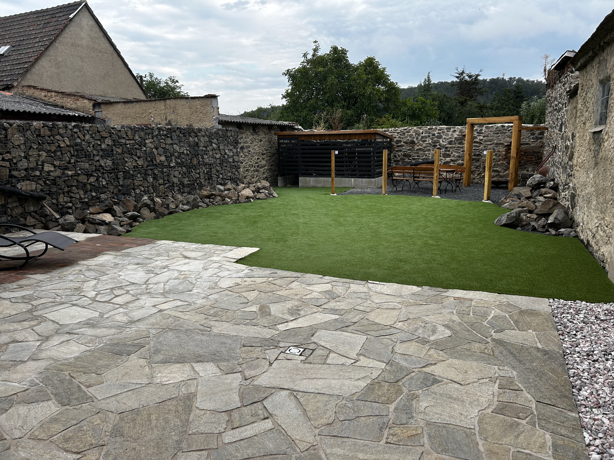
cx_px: 307
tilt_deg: -11.3
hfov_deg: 67.3
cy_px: 230
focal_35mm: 26
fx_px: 461
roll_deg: +0.7
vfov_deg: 53.1
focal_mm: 5.7
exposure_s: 1/1224
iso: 50
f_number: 1.5
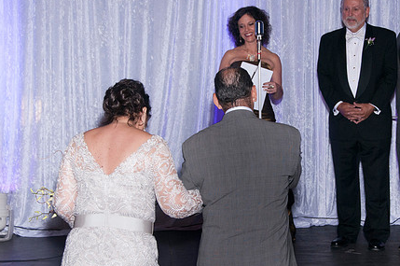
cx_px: 245
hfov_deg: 28.4
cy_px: 113
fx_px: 788
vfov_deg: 19.1
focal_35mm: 71
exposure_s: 1/60
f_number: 5.6
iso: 400
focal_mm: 35
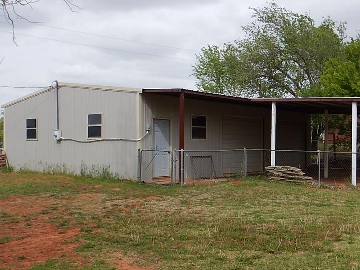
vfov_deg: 32.8
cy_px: 151
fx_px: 458
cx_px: 216
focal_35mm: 44
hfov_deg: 42.7
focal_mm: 6.1
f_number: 4.2
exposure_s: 1/800
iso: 125
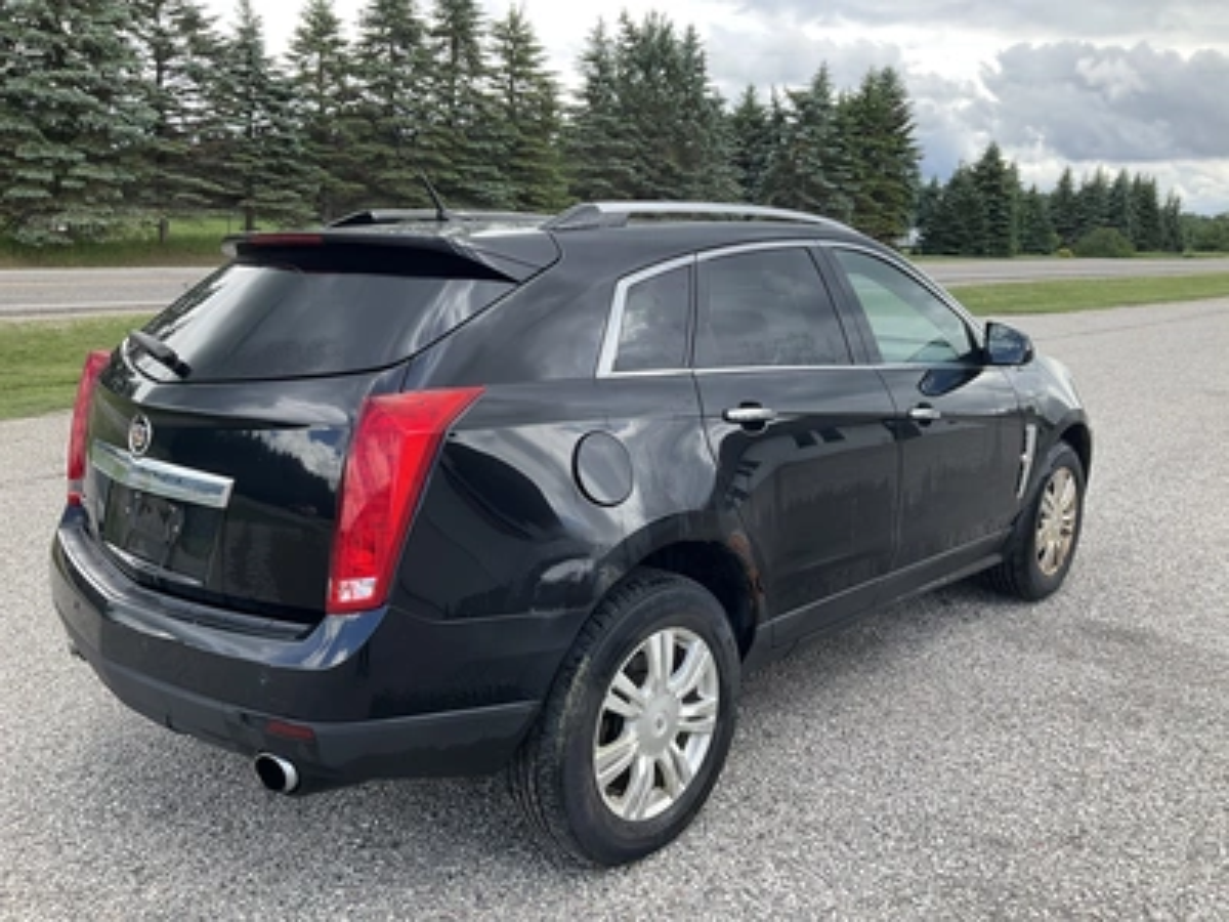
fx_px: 1030
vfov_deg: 48.2
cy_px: 461
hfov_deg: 61.7
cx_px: 614
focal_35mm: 29
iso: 25
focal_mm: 3
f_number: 1.8
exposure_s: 1/358
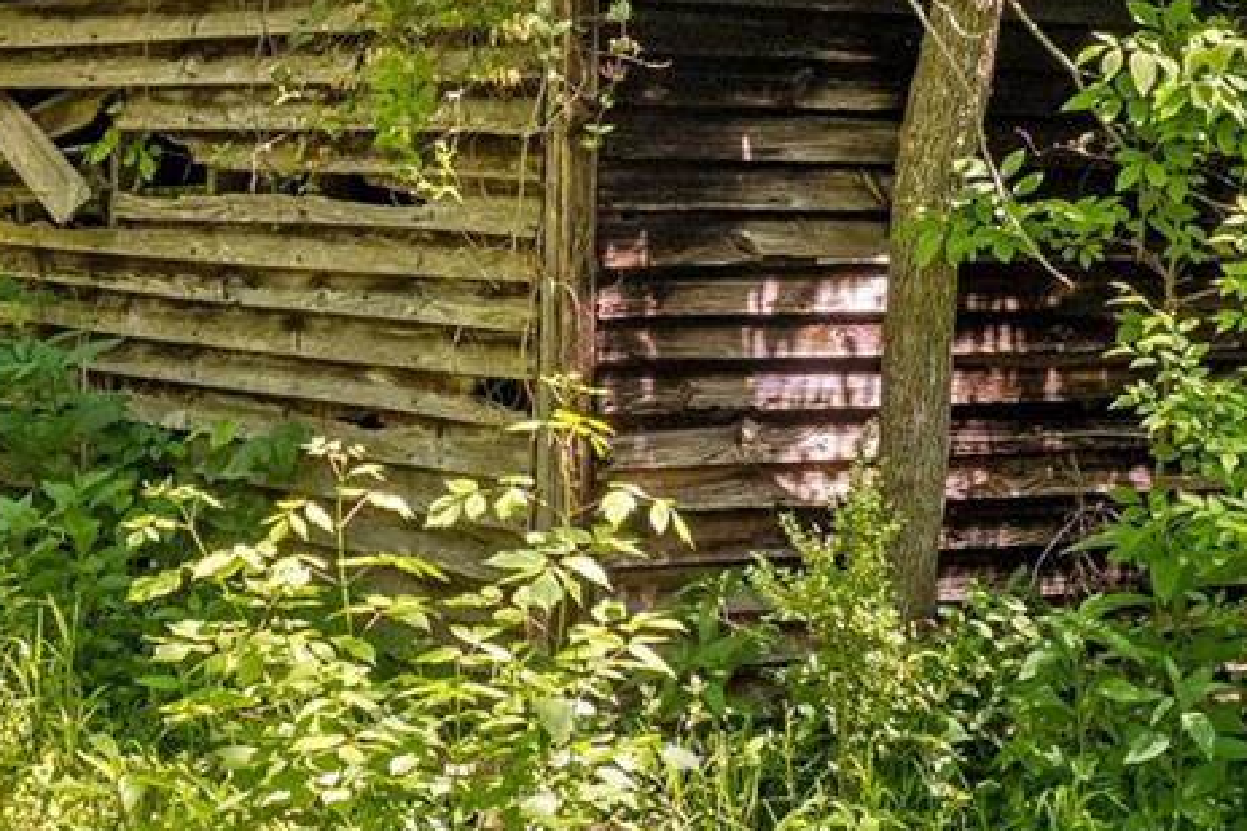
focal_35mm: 97
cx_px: 570
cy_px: -69
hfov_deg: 21.0
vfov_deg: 13.8
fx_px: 3359
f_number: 2.8
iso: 100
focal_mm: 8.38
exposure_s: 1/250
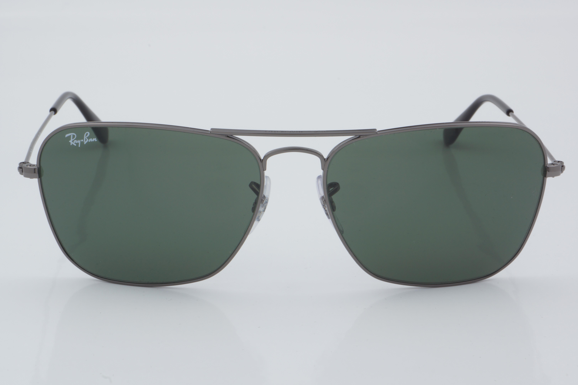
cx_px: 289
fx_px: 1324
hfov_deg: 24.6
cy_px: 192
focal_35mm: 82
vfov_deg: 16.6
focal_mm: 55
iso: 100
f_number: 32
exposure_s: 1/4
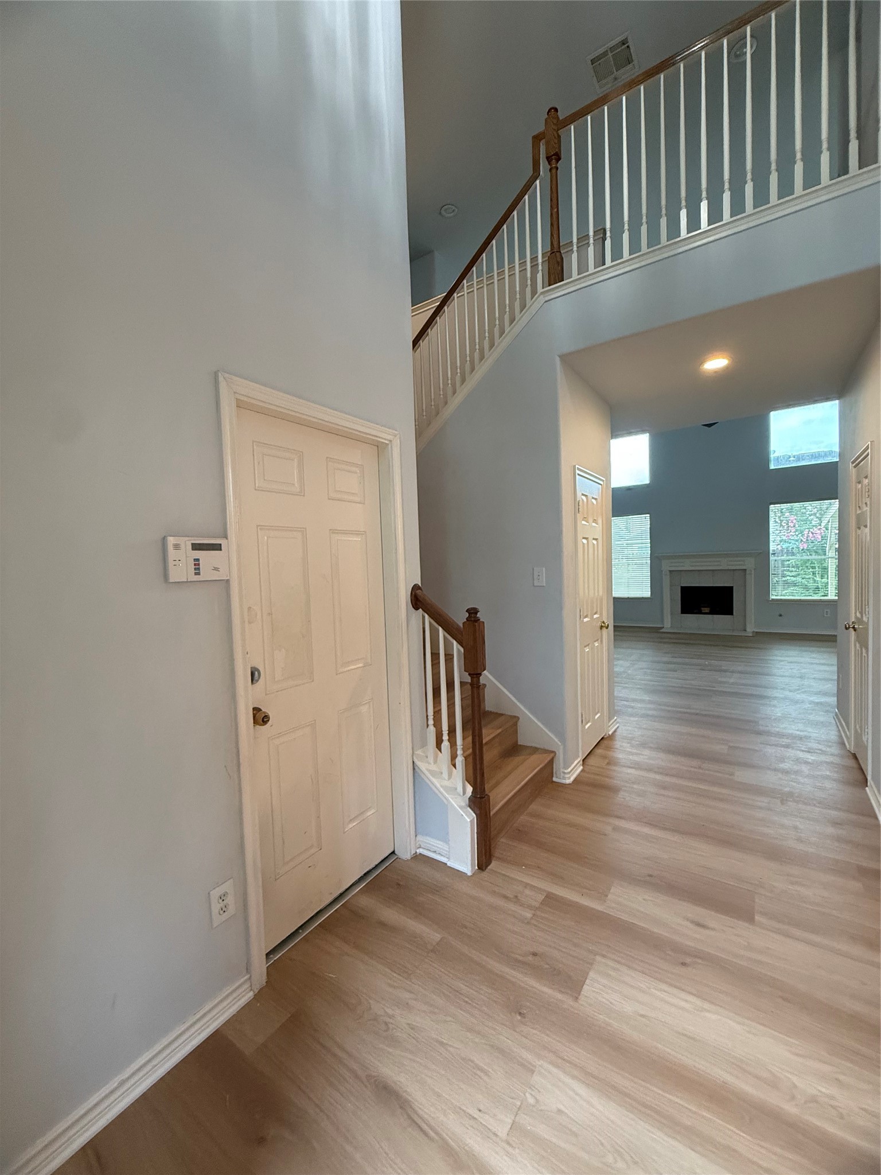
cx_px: 440
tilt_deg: -1.0
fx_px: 475
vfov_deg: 102.1
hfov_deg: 85.7
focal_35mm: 14
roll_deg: +1.6
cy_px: 588
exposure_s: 1/120
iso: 320
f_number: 2.2
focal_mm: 2.22
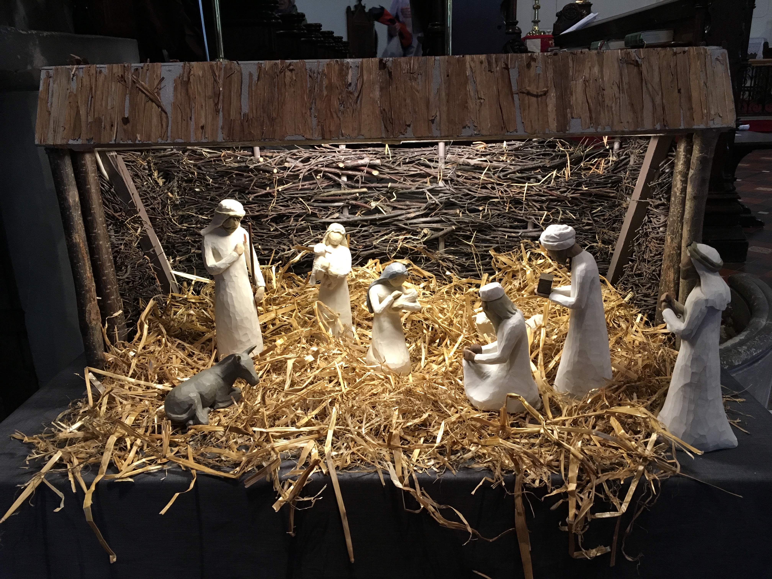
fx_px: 647
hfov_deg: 61.7
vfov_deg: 48.2
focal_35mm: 29
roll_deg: +1.6
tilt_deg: -16.1
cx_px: 386
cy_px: 290
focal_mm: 4.15
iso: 160
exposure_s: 1/33
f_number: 2.2
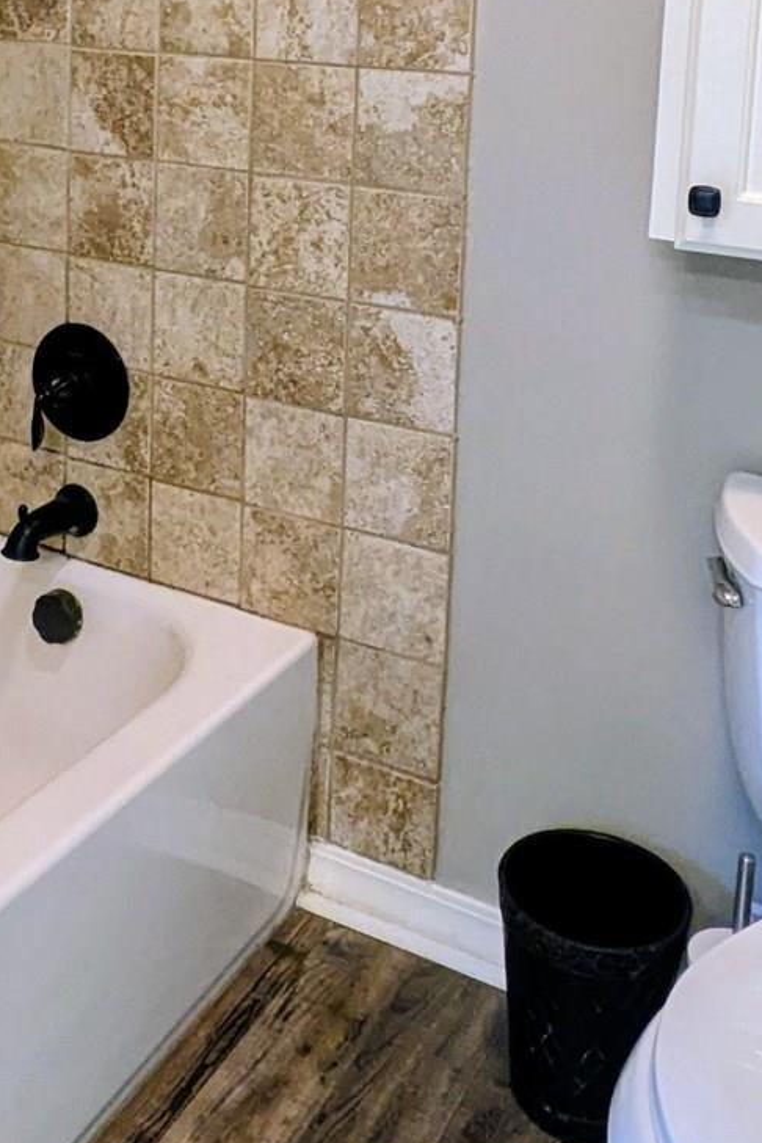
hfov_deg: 28.9
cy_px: 107
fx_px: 1460
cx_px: 223
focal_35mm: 46
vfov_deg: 39.5
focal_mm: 1.85
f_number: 2.2
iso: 482
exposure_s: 1/60
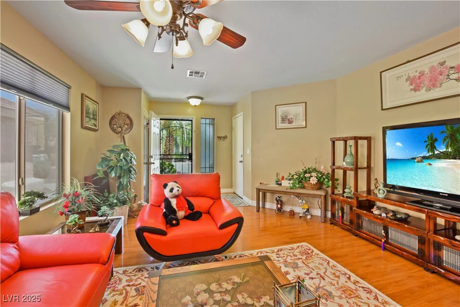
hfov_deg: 100.4
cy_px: 154
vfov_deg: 77.3
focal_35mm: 15
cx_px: 230
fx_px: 192
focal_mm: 10
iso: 400
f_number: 8
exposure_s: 1/2
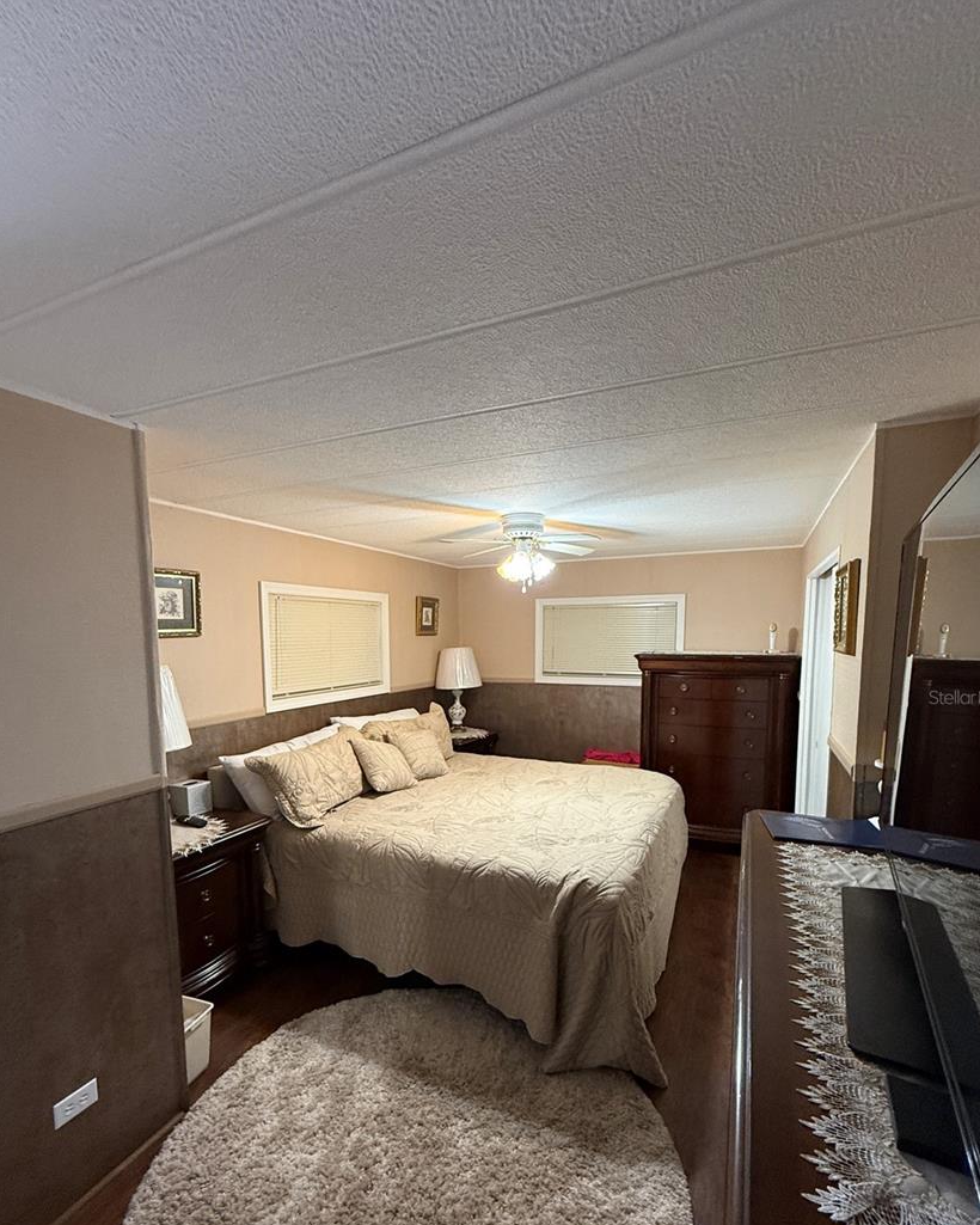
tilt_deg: -4.9
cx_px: 476
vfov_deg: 92.5
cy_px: 697
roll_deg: +0.5
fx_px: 580
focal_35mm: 16
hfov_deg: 80.4
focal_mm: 2.22
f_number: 2.2
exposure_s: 1/60
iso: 400
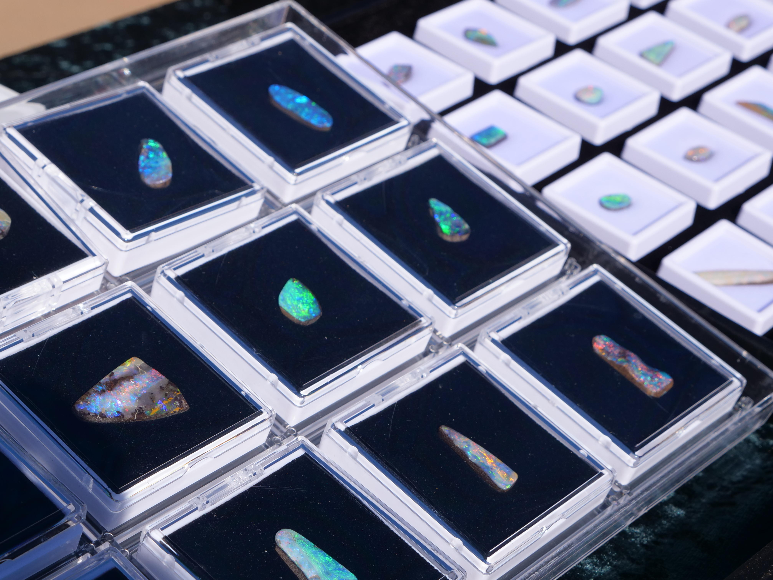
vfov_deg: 17.0
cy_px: 279
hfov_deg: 22.5
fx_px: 1943
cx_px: 333
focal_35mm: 87
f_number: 7.1
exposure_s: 1/1000
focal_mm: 35
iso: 200
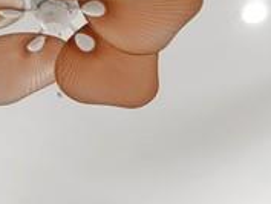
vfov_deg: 13.2
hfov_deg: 24.1
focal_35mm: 81
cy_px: 502
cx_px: 129
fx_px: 635
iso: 200
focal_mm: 7
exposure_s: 1/3
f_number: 7.1
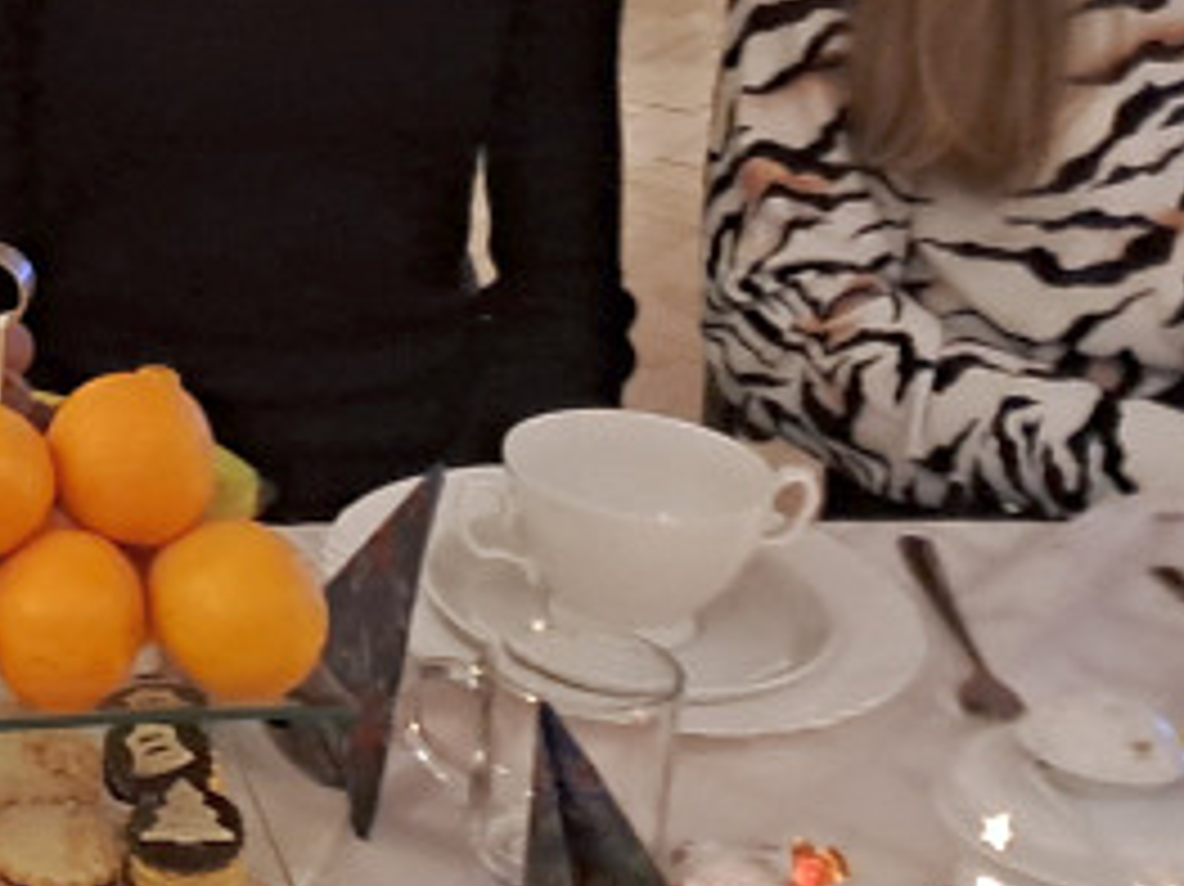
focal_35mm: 95
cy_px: 148
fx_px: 3248
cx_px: -392
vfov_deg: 15.4
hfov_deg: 19.0
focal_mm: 4.65
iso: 1000
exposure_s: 1/10
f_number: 1.8
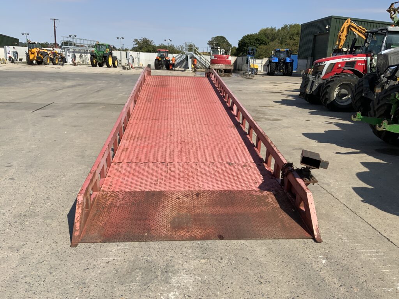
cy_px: 150
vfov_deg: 48.2
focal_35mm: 29
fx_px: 334
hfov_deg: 61.7
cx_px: 200
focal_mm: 3
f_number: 1.8
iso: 16
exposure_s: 1/2141
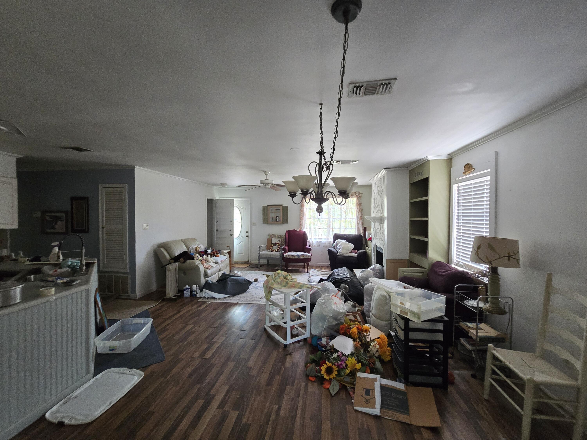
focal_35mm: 13
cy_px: 220
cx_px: 294
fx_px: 220
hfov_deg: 106.2
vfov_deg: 89.9
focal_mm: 2.2
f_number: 2.2
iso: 500
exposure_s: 1/60
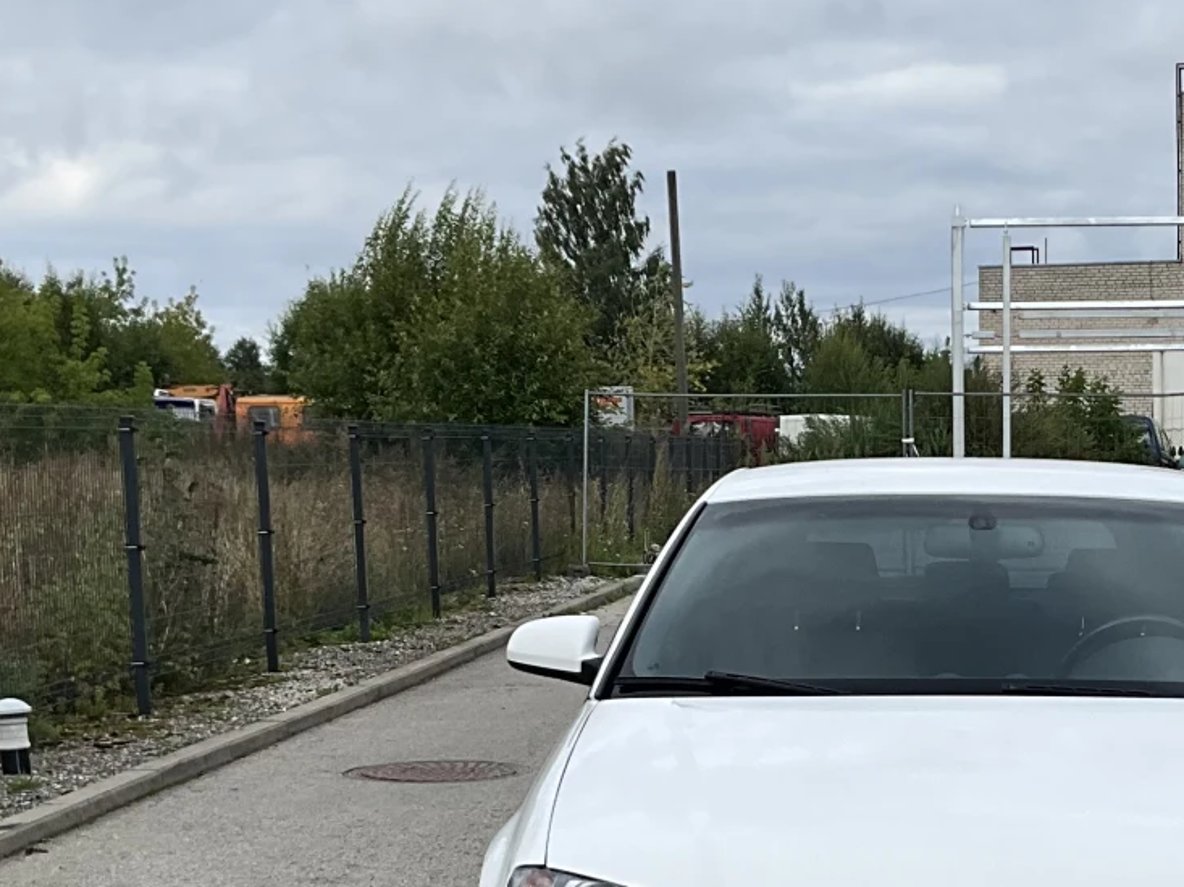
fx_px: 2598
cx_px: 985
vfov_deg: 19.0
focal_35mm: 76
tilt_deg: -8.4
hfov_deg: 25.1
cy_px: 822
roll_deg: +0.8
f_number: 1.8
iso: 25
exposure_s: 1/855
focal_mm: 3
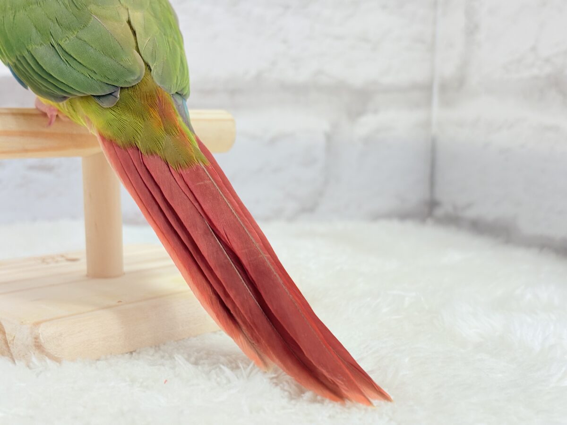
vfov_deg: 28.0
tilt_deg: -7.0
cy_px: 212
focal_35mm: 52
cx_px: 284
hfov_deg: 36.8
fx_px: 852
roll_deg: -0.4
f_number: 1.6
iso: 80
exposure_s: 1/100
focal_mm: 5.96
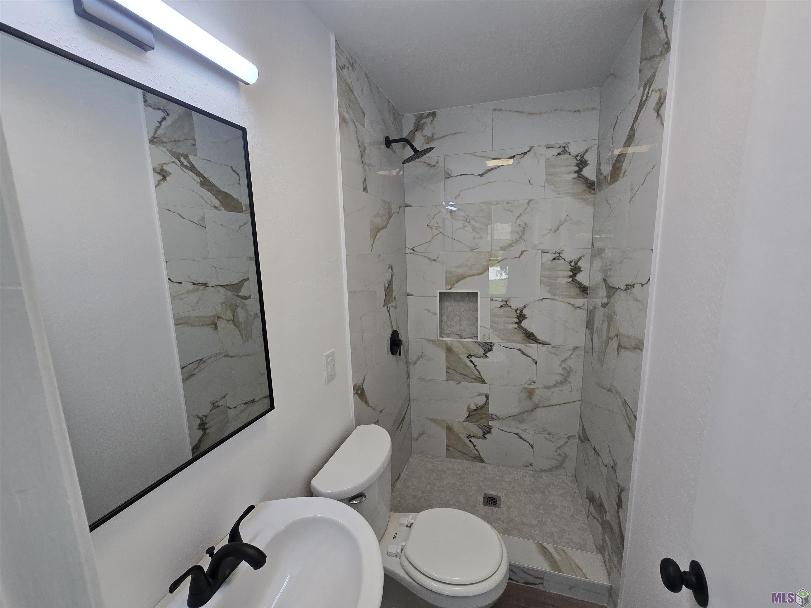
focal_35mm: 13
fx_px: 305
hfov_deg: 106.2
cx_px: 406
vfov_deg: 89.9
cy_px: 304
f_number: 2.2
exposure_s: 1/120
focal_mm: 2.2
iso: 50
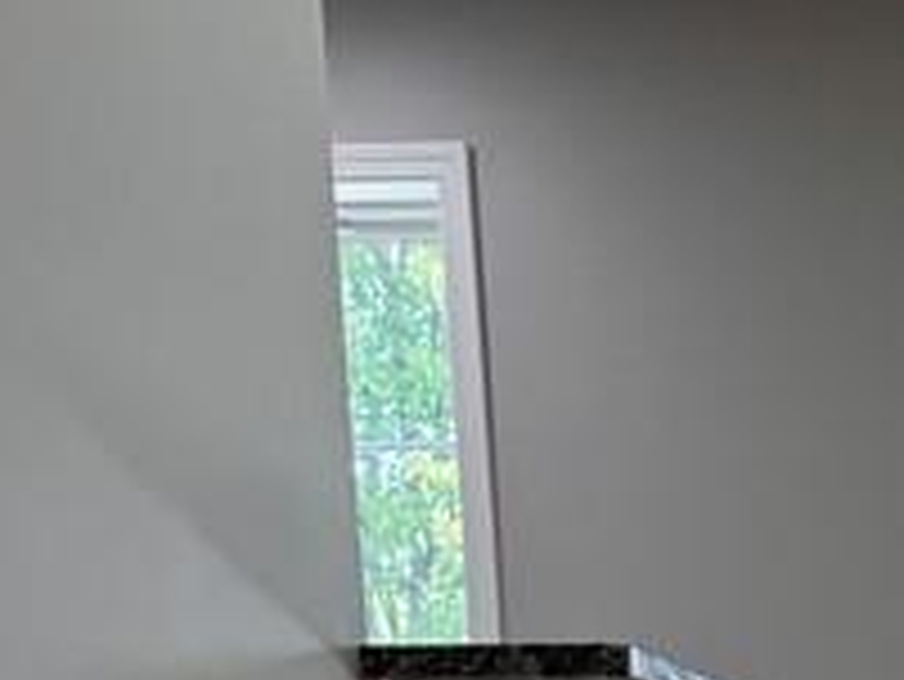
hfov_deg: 13.7
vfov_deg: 10.6
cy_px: 1572
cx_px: 1830
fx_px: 3188
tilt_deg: -8.2
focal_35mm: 122
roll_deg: +0.5
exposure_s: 1/121
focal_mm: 6.76
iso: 64
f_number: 1.78
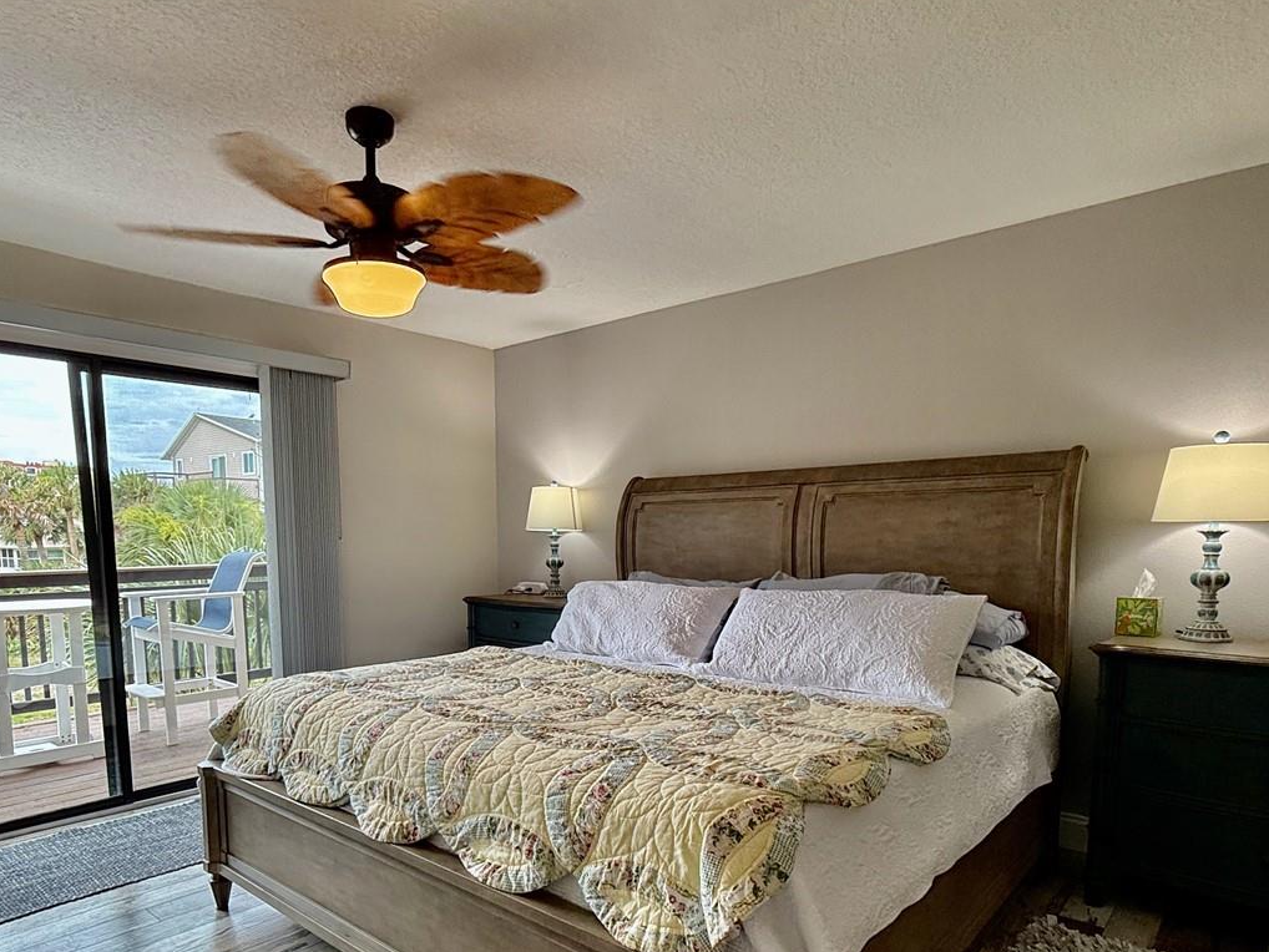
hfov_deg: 76.2
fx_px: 807
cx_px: 572
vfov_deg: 60.0
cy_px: 617
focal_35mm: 22
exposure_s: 1/120
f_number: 2.2
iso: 100
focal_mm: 2.22
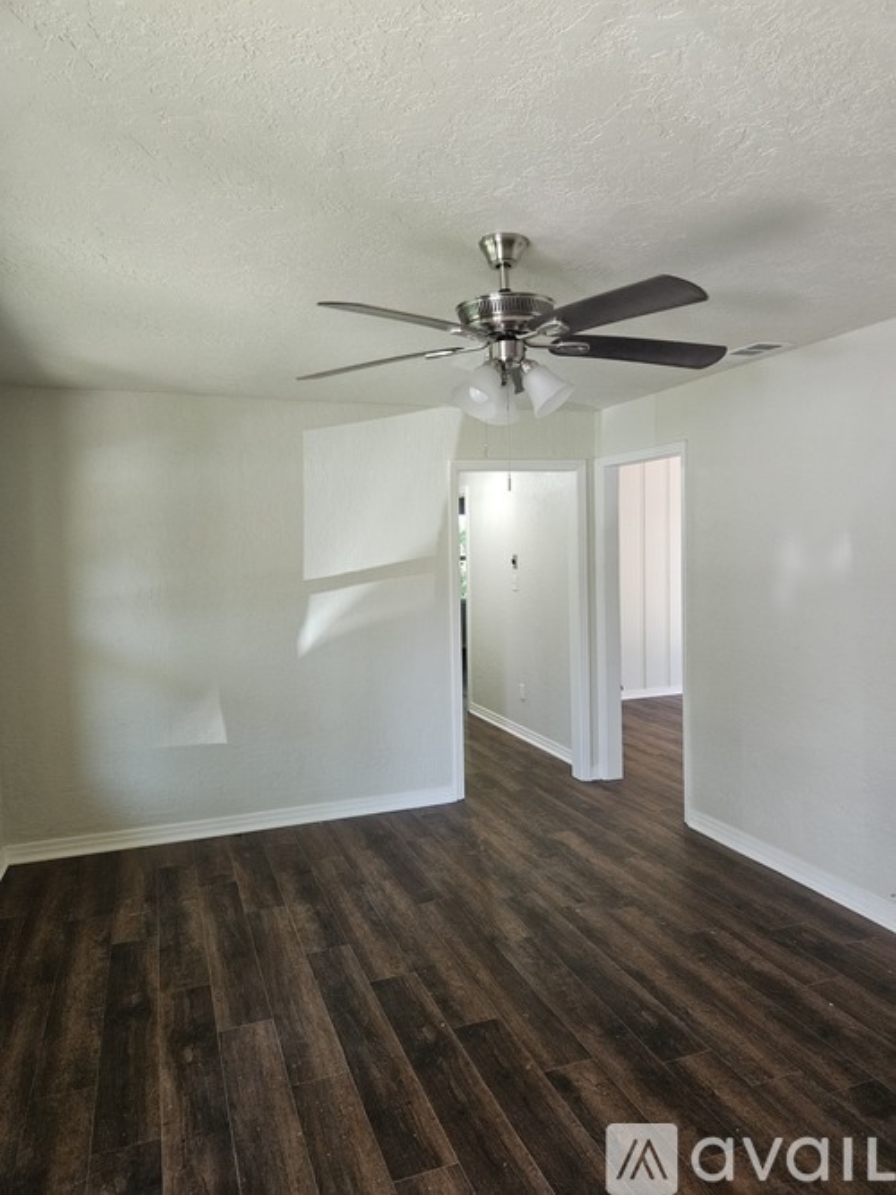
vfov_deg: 73.9
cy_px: 598
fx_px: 794
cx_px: 448
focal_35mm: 23
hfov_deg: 58.9
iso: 500
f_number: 1.8
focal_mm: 5.4
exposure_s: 1/359
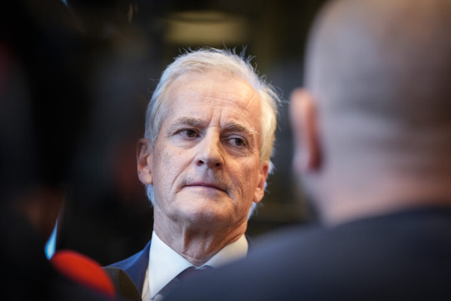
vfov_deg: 10.2
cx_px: 226
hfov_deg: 15.2
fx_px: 1691
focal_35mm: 135
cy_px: 150
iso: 2500
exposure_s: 1/250
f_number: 2.8
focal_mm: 135
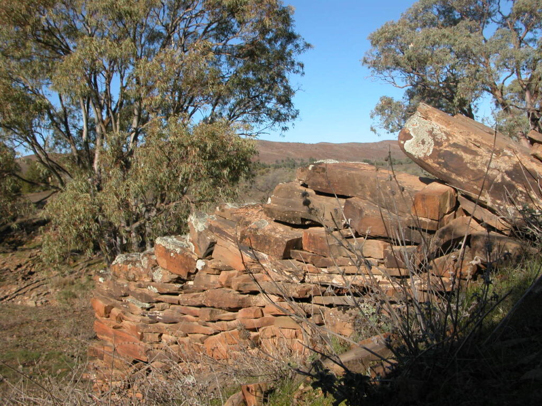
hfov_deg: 52.6
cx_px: 271
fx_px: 548
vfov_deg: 40.7
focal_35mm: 35
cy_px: 203
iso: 100
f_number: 6.3
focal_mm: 8.9
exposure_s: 1/269
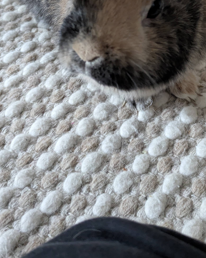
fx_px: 396
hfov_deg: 29.1
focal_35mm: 52
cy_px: 49
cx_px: 107
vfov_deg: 34.8
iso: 1342
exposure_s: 1/25
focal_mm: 5.43
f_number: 1.89
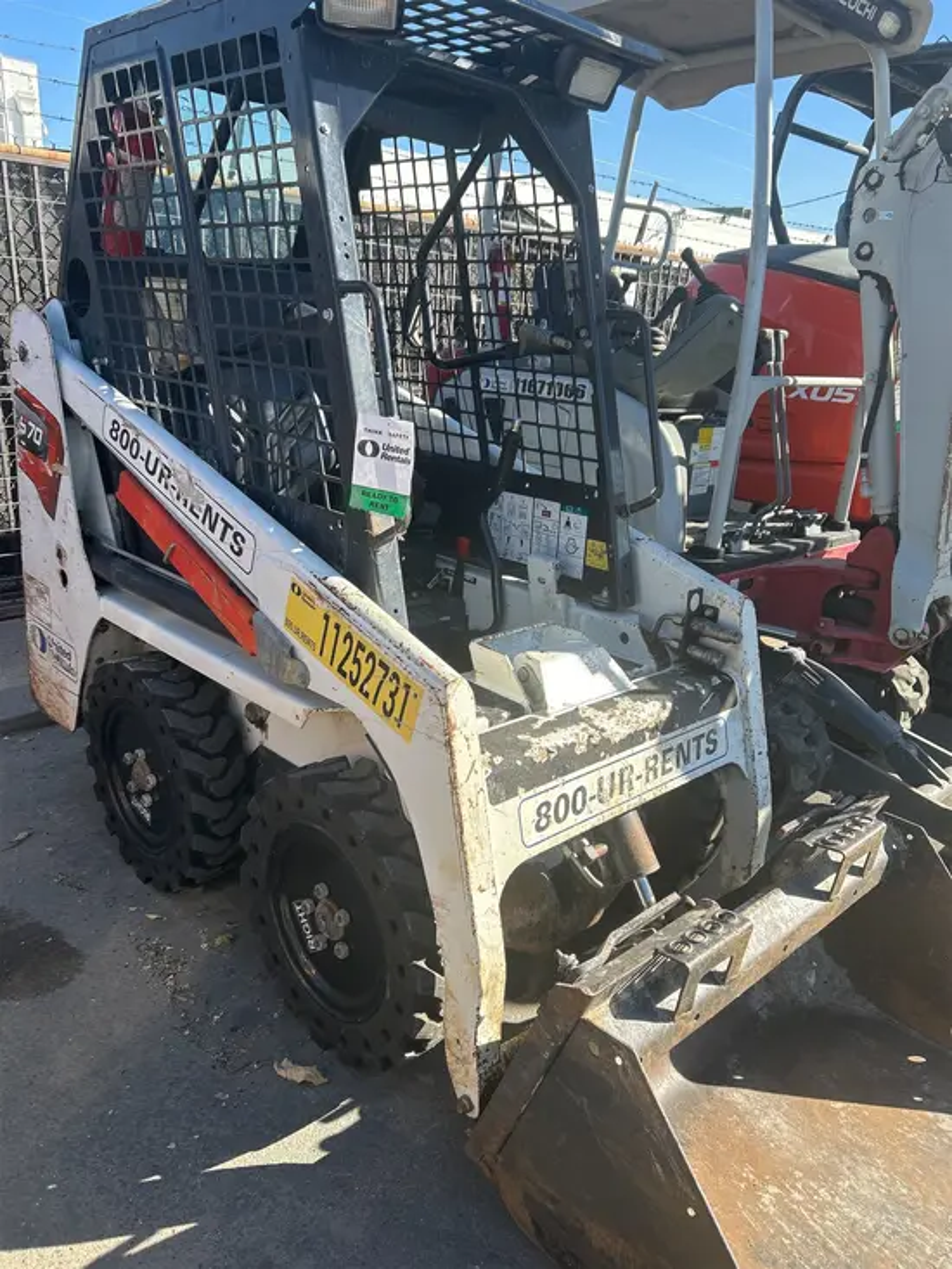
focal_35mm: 26
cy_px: 634
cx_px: 476
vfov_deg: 67.3
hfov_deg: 53.1
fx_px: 953
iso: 50
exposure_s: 1/1751
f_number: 1.5
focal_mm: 5.7
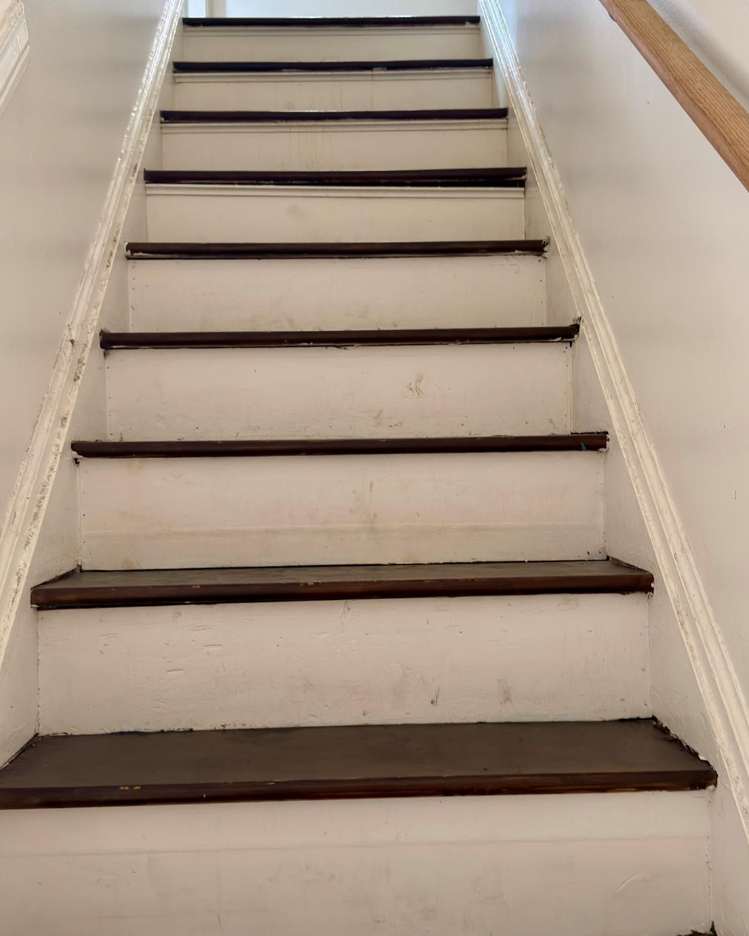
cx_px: 384
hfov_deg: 39.2
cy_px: 453
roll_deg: +0.2
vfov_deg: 47.9
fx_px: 1053
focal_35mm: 38
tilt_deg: -0.6
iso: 200
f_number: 1.78
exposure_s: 1/60
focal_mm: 6.76
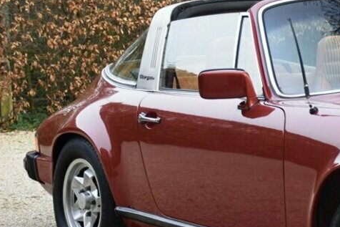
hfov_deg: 16.2
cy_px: 146
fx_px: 1142
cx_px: 423
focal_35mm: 121
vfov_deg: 11.3
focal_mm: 32
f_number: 4
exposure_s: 1/160
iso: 200
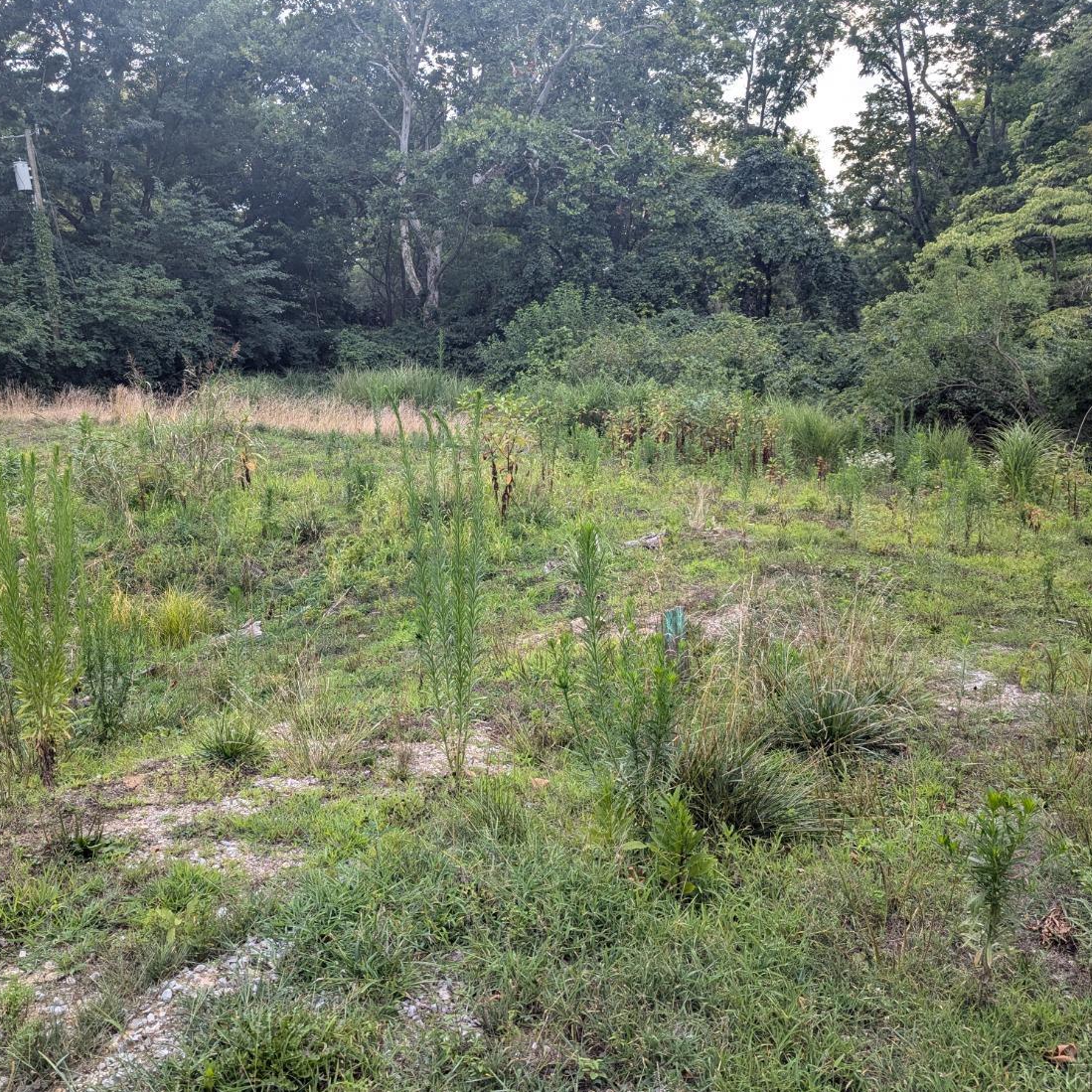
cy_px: 553
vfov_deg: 55.6
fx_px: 1035
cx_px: 450
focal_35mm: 29
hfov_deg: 55.3
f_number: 1.85
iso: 55
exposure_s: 1/418
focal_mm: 6.81
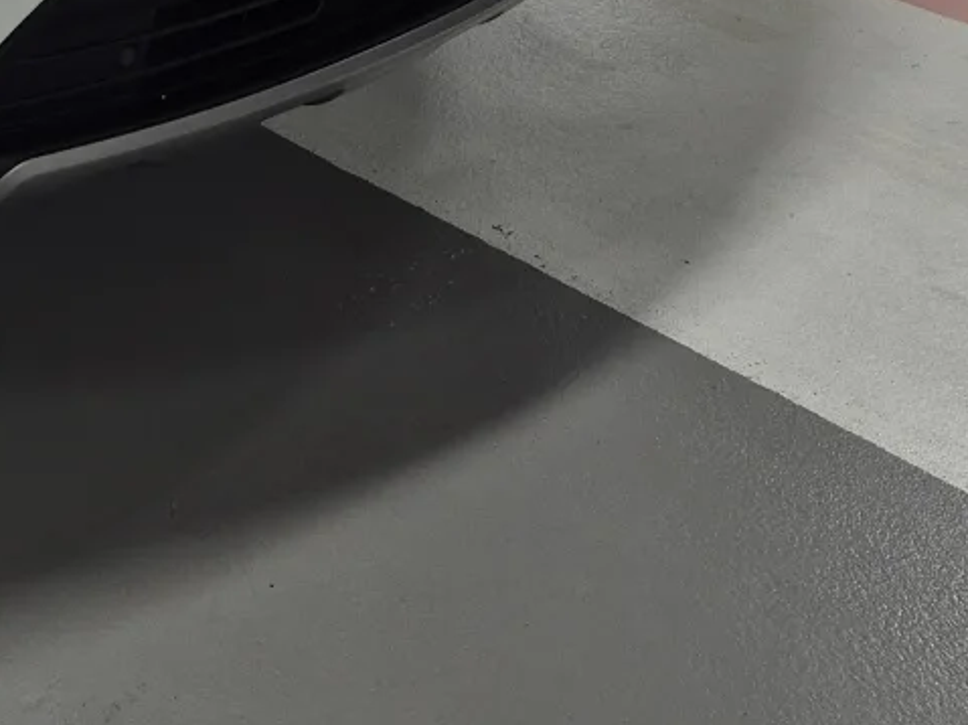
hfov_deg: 21.6
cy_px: -450
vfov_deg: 16.8
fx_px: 2152
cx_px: -448
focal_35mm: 77
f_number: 1.8
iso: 100
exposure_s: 1/120
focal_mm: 5.4
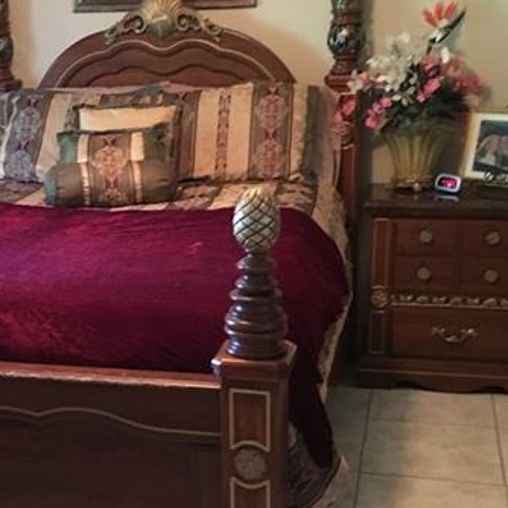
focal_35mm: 59
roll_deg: +0.5
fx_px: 980
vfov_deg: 29.0
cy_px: 284
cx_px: 164
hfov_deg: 28.9
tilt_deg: -15.5
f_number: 2.2
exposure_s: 1/15
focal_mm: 4.15
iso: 500
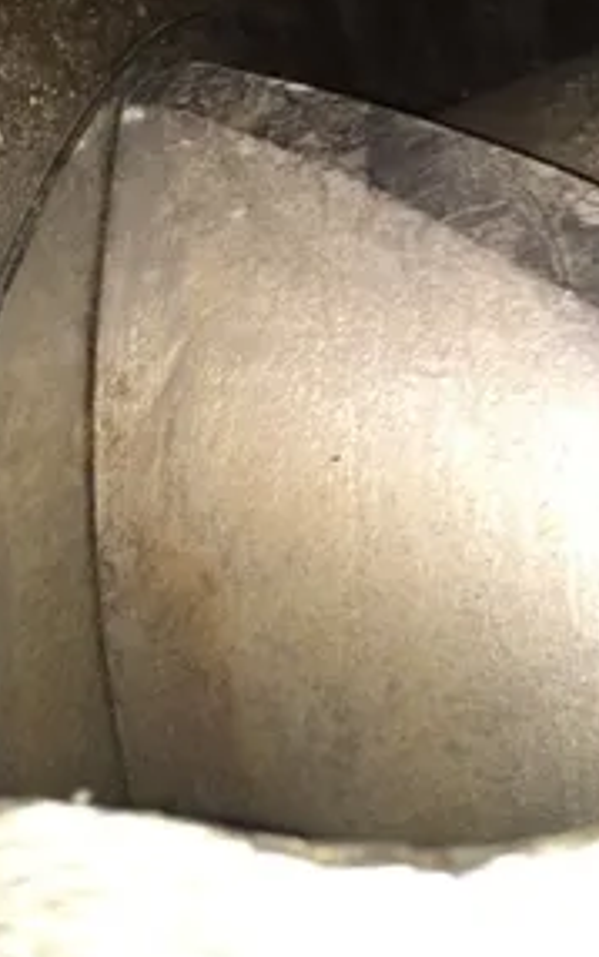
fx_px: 1122
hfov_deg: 29.7
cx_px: 385
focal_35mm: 43
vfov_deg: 45.4
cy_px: 311
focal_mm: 4.15
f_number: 2.2
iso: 32
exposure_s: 1/37
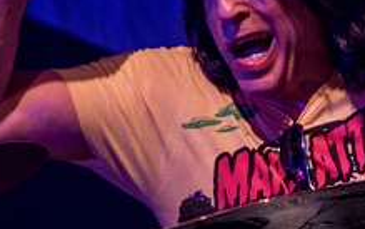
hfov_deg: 2.1
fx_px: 10020
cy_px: 74
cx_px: 307
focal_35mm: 1007
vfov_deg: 1.3
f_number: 2.8
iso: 500
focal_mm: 200
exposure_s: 1/100
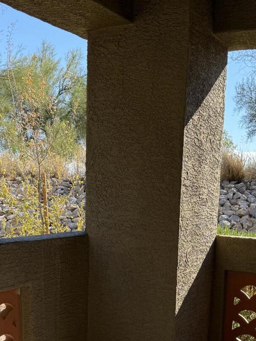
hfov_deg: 24.8
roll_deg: -1.5
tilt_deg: -9.5
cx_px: 144
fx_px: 582
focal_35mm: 59
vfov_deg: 31.5
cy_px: 290
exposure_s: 1/2105
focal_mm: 6.86
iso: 80
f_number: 1.78
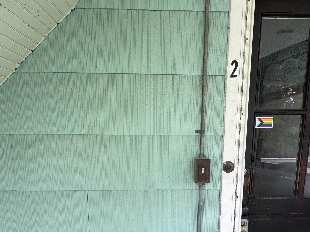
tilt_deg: -8.7
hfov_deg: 76.3
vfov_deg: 59.3
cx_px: 166
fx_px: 197
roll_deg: +0.2
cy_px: 160
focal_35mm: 22
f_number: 2.2
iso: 250
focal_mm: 2.22
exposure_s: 1/121
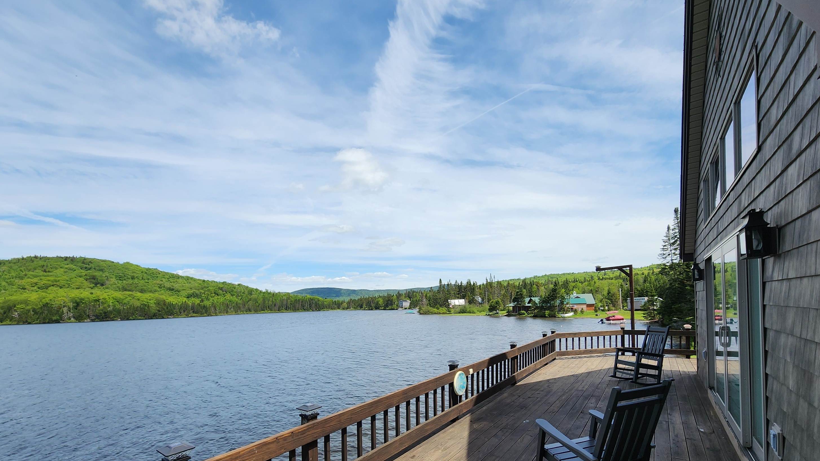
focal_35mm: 15
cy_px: 307
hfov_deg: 103.0
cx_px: 420
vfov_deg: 68.6
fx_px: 326
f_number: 2.2
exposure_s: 1/1761
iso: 50
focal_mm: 2.2
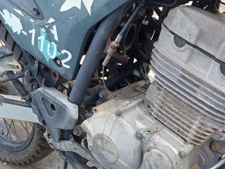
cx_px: 169
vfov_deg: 35.9
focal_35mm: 40
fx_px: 260
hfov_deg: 45.2
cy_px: 100
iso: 50
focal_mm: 4.65
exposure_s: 1/102
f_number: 1.8
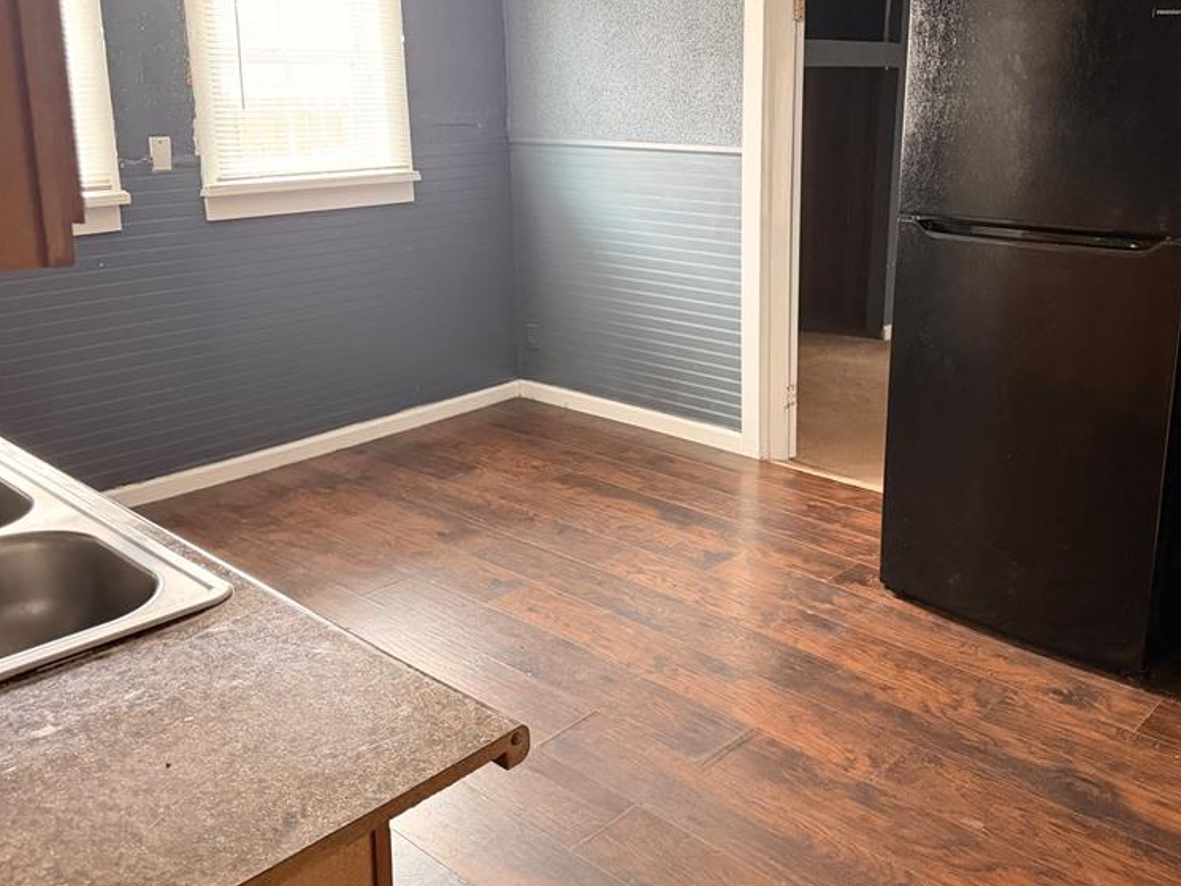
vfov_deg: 42.8
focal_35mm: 33
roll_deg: +0.6
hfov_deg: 55.2
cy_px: 374
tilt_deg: -13.9
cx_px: 653
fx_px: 1126
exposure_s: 1/60
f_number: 1.78
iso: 640
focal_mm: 6.76
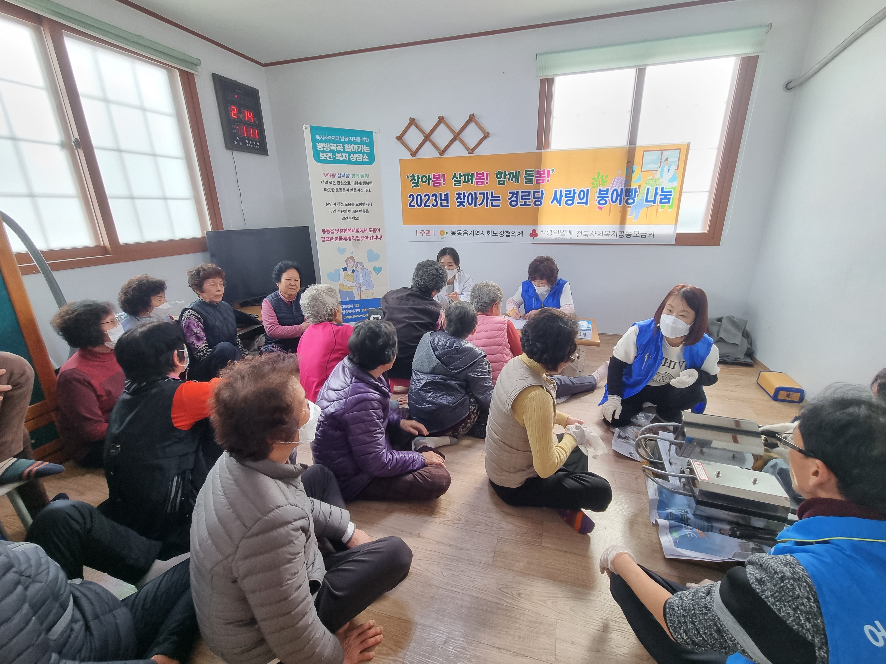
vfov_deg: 89.9
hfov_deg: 106.2
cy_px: 332
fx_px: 333
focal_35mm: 13
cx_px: 443
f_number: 2.2
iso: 125
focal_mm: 2.2
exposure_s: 1/60
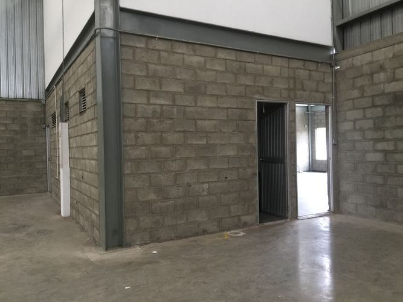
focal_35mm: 29
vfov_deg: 48.2
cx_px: 202
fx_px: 338
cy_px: 151
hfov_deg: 61.7
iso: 64
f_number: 2.2
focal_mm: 4.15
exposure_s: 1/15
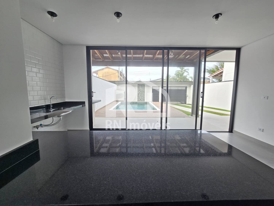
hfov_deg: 106.2
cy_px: 103
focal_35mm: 13
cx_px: 137
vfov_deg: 89.9
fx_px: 103
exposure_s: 1/129
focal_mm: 2.2
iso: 50
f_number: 2.2
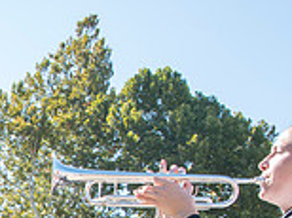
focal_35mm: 87
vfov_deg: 15.3
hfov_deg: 19.1
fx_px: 733
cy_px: 348
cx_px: -176
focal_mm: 24
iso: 125
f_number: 9
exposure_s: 1/125
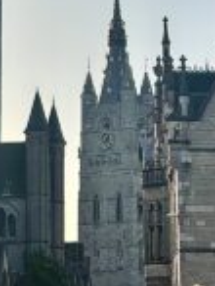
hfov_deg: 9.0
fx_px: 1354
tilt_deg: +12.8
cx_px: -5
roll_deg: -1.5
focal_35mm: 164
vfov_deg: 12.0
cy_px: 41
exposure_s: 1/10870
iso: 100
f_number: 1.78
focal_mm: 6.86
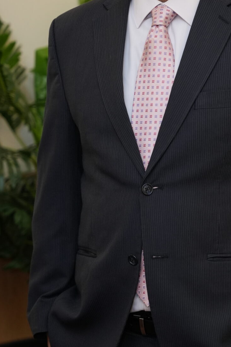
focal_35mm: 164
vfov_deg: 12.5
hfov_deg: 8.4
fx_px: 1578
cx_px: 193
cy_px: 165
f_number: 2.8
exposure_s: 1/125
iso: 1250
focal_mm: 70
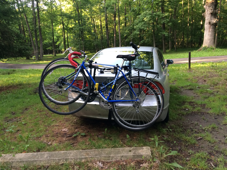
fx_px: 190
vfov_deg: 48.2
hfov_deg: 61.7
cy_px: 85
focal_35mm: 29
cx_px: 114
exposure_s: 1/30
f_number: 2.2
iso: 40
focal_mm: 4.15
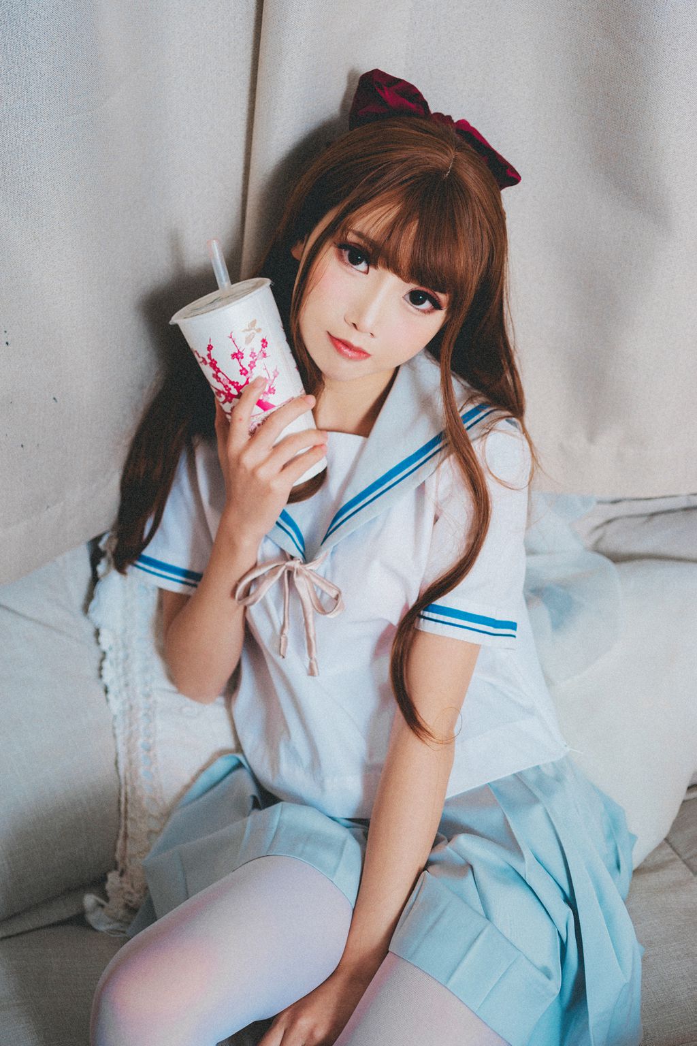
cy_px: 523
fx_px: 1452
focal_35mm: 50
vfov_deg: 39.6
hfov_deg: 27.0
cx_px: 348
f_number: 2.8
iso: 100
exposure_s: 1/125
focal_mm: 50
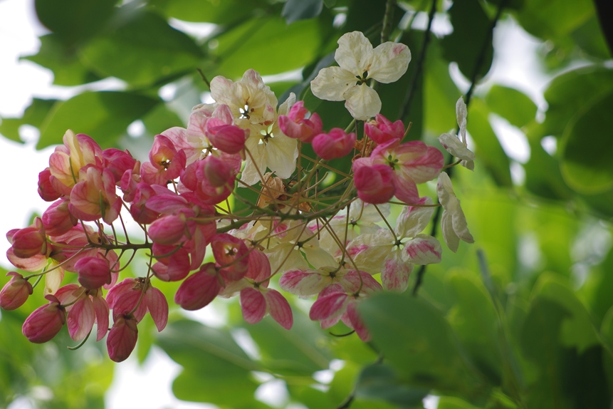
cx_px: 265
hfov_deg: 5.8
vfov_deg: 3.9
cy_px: 177
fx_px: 6061
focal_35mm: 356
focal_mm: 200
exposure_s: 1/200
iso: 100
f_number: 5.6
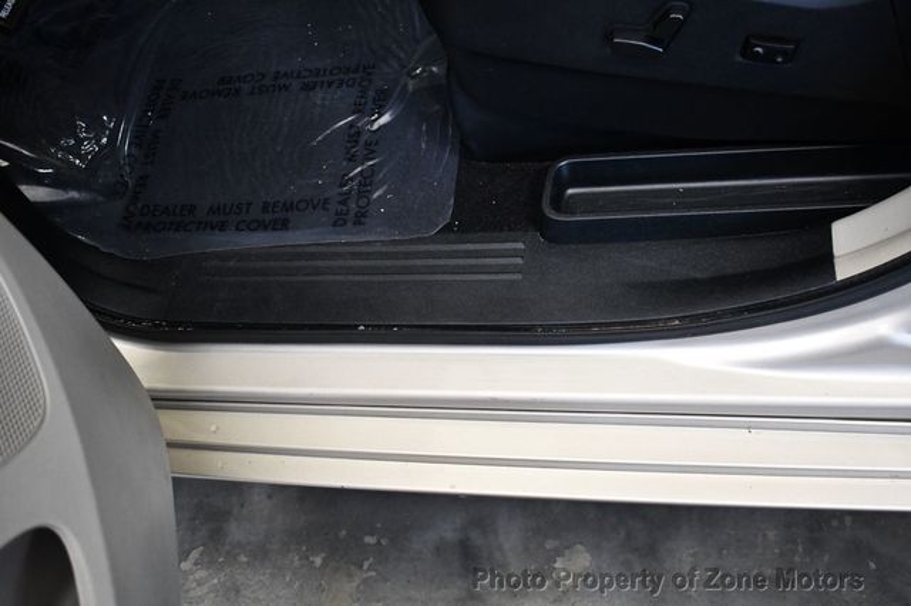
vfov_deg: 35.9
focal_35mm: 37
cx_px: 456
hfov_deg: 51.9
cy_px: 303
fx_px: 936
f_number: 4
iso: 3200
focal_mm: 25
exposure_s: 1/125
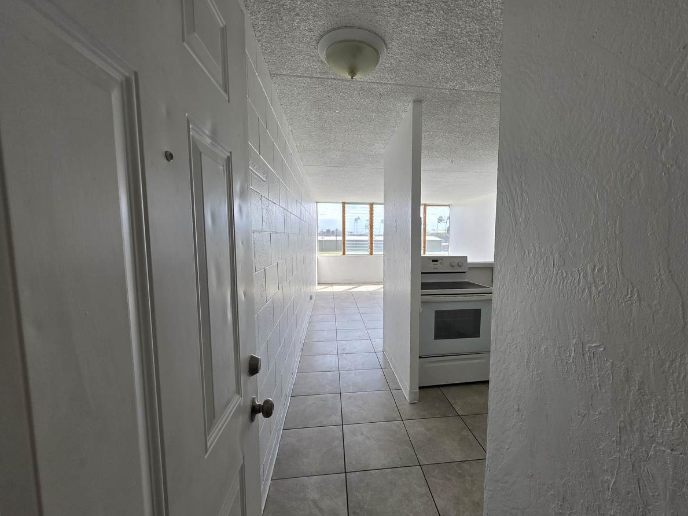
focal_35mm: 14
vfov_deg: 85.6
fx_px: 278
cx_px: 367
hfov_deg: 101.9
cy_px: 269
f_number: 1.9
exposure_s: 1/296
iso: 40
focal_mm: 2.2
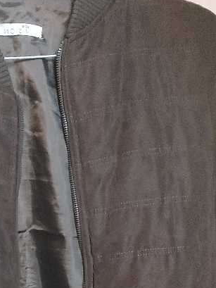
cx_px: -27
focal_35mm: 66
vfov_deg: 27.8
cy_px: 283
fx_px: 549
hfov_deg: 21.1
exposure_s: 1/25
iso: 1250
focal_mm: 3.75
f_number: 2.2
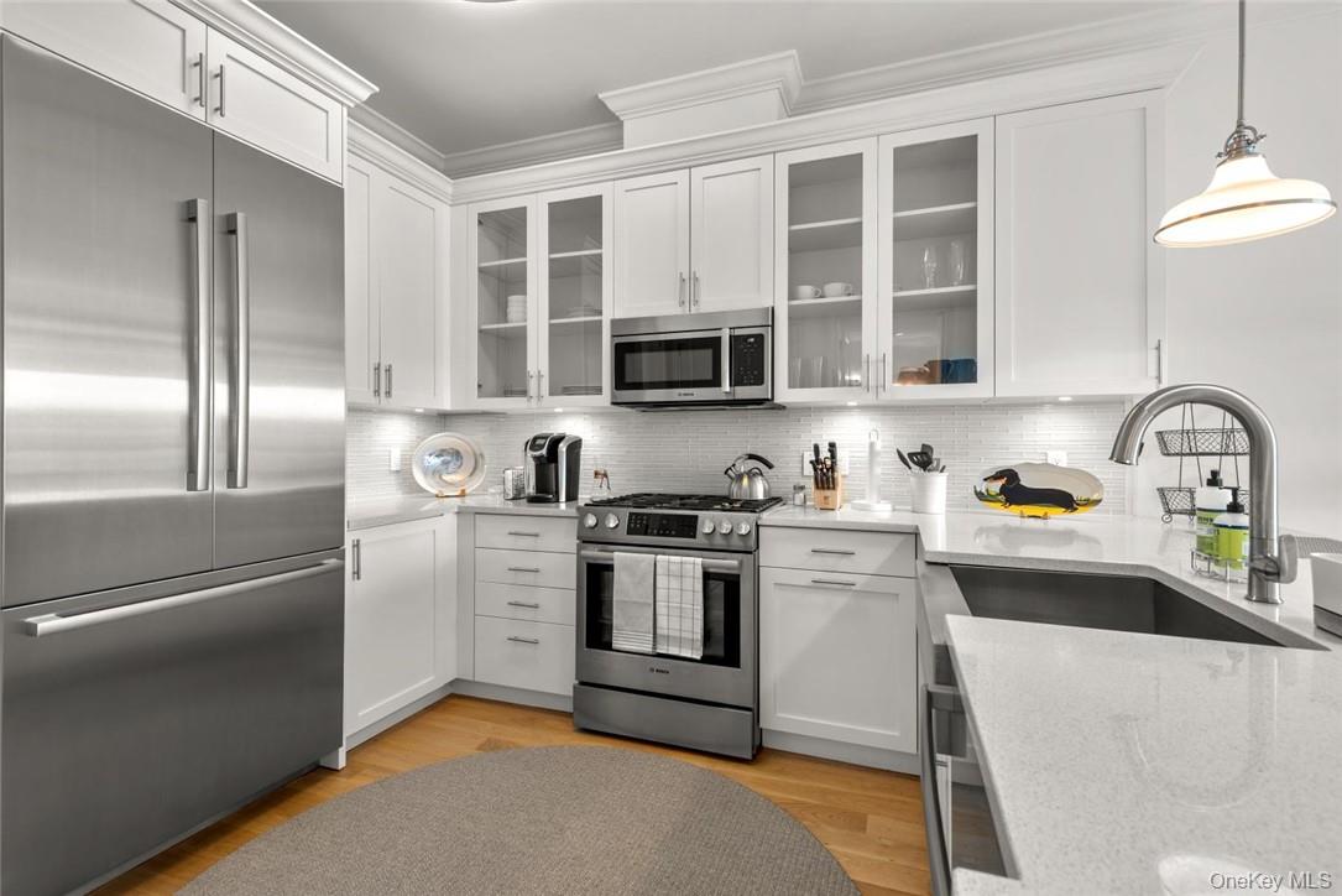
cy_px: 448
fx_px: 597
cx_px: 671
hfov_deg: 96.7
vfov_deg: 73.8
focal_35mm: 16
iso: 100
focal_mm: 16
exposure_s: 1/1.25
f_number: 8
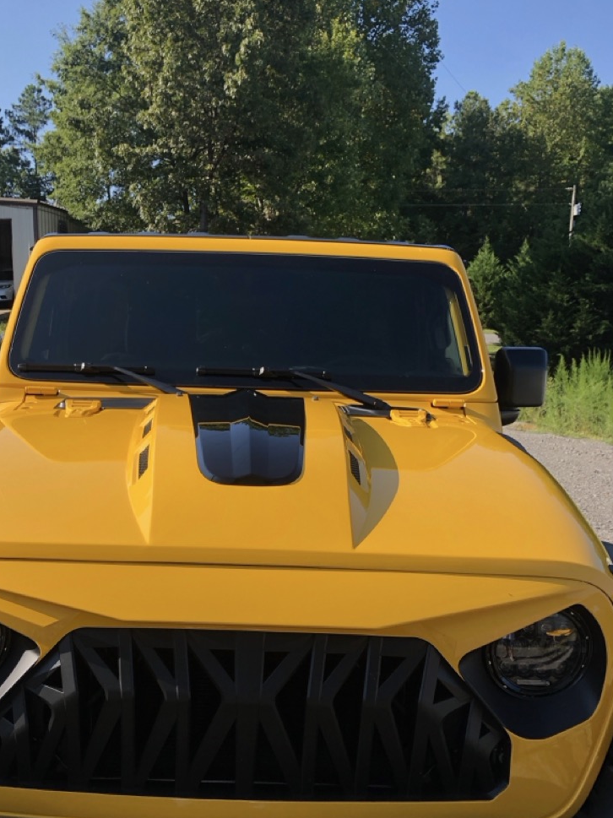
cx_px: 236
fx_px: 874
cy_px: 466
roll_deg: +0.6
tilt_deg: -8.7
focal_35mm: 37
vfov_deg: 50.0
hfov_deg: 38.4
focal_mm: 4
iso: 20
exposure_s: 1/917
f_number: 1.8
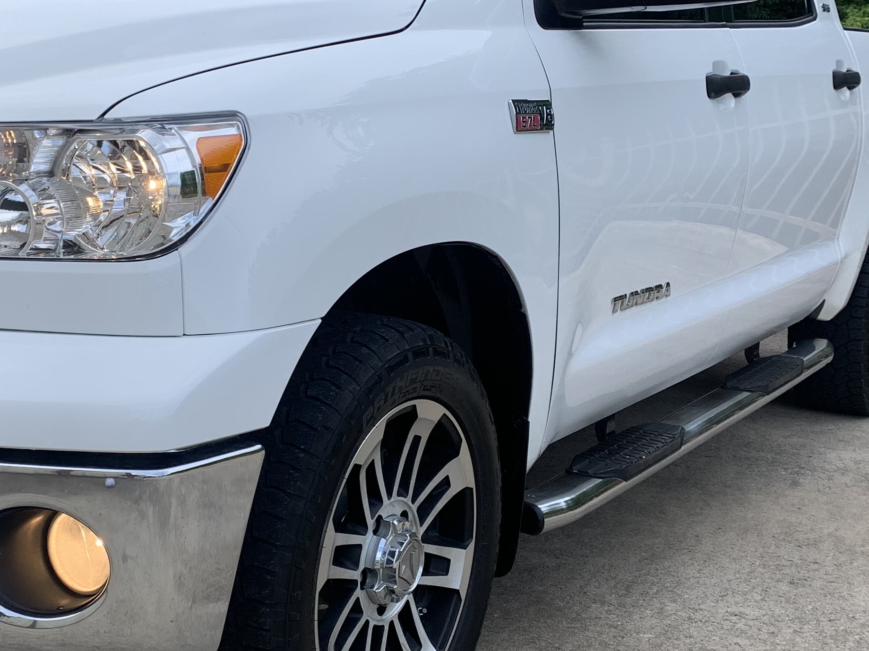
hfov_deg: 33.0
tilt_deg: -9.3
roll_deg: +0.1
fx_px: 1431
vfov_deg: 25.7
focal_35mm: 57
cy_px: 323
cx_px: 191
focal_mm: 4.25
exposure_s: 1/1163
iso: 25
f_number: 1.8
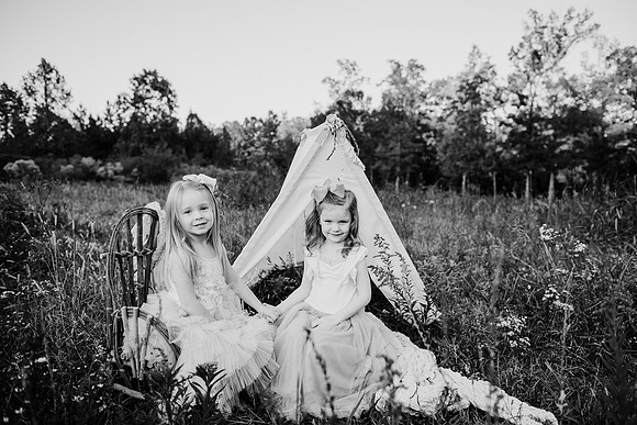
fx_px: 425
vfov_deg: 53.2
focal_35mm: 24
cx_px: 318
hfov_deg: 73.7
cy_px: 212
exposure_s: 1/800
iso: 250
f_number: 2.5
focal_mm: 24
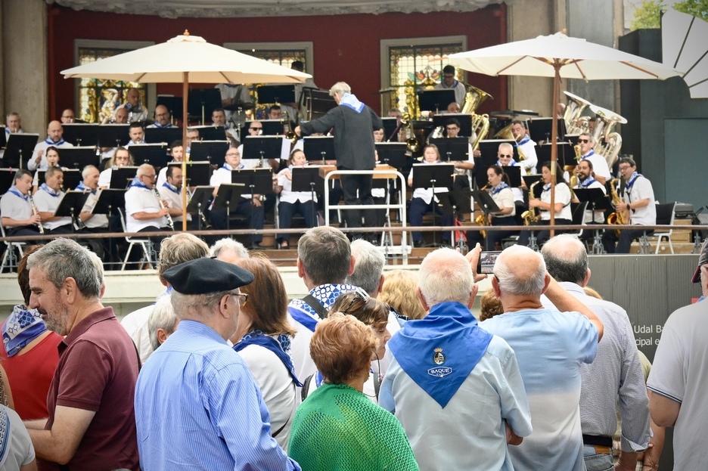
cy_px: 236
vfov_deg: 12.2
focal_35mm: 112
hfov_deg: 18.3
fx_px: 2201
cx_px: 354
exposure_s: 1/160
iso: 1800
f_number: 10
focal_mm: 75
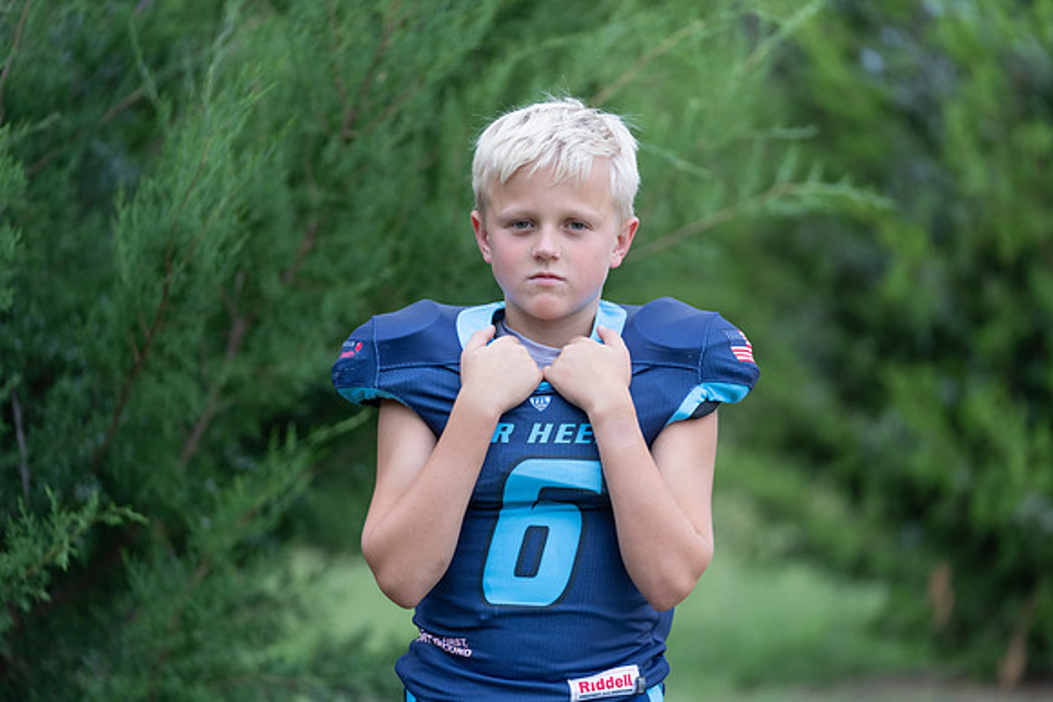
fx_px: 4096
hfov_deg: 14.7
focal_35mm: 140
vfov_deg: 9.8
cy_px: 351
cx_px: 526
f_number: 2.8
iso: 640
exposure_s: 1/320
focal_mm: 140
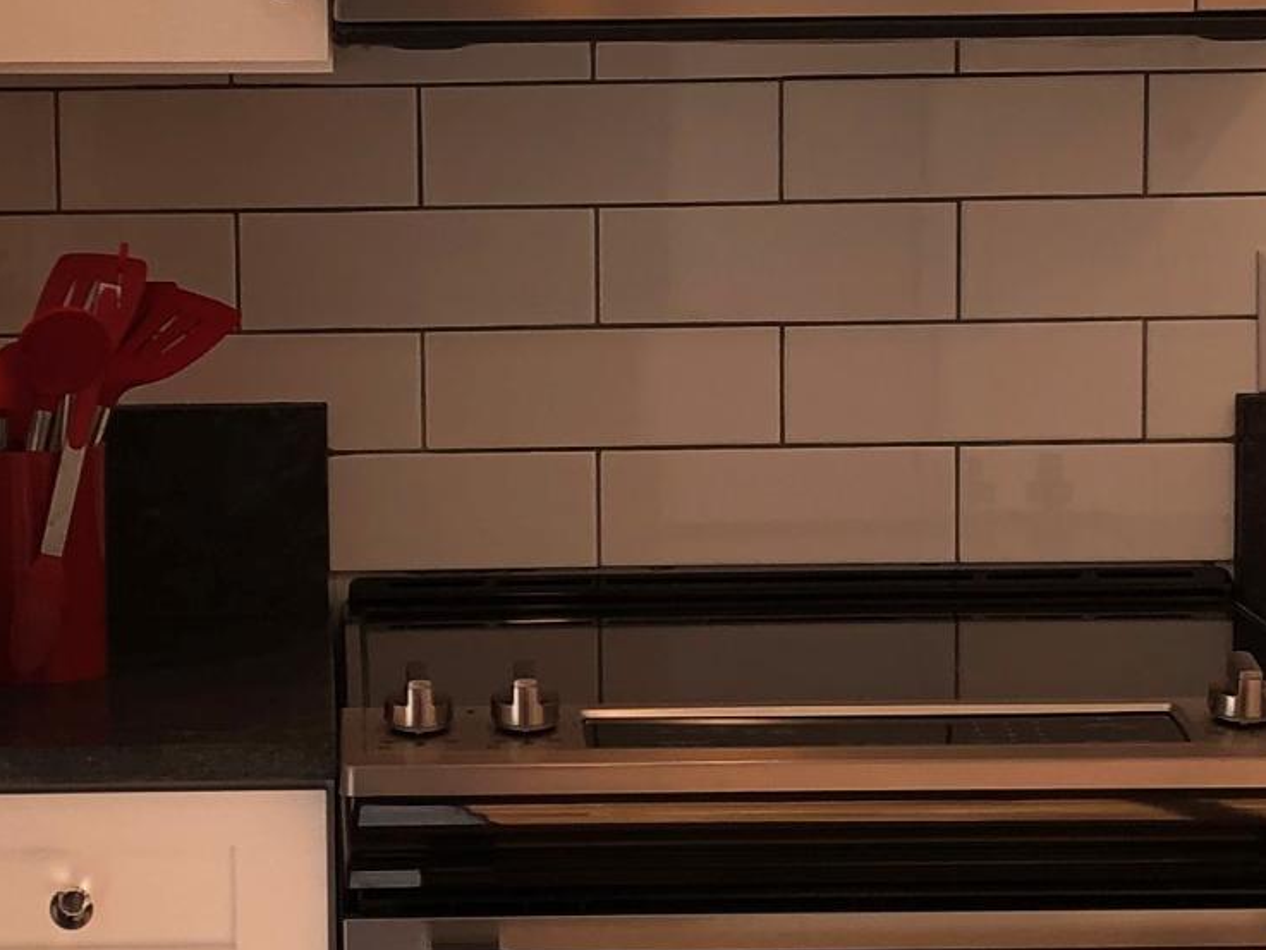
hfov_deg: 17.2
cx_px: 345
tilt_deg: -6.3
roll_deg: +0.3
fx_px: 4170
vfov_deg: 13.0
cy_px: 496
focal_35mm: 114
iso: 20
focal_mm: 4
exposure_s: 1/141
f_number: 1.8
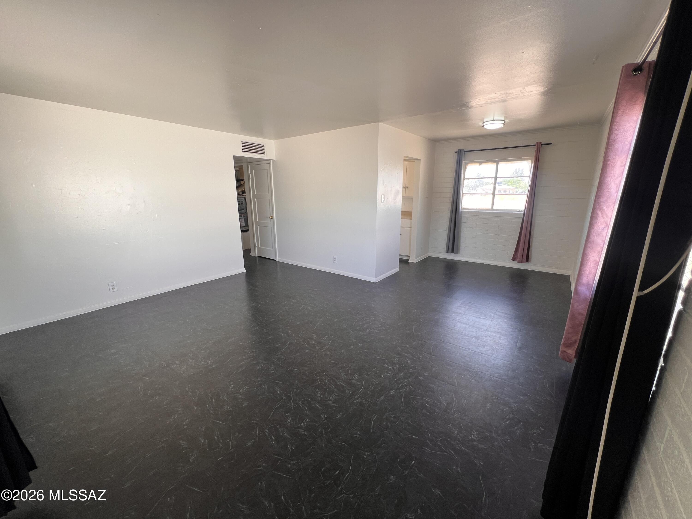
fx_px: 260
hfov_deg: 106.2
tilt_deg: -14.7
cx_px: 346
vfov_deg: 89.9
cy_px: 260
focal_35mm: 13
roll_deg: -0.1
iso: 40
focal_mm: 1.57
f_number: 1.8
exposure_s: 1/99
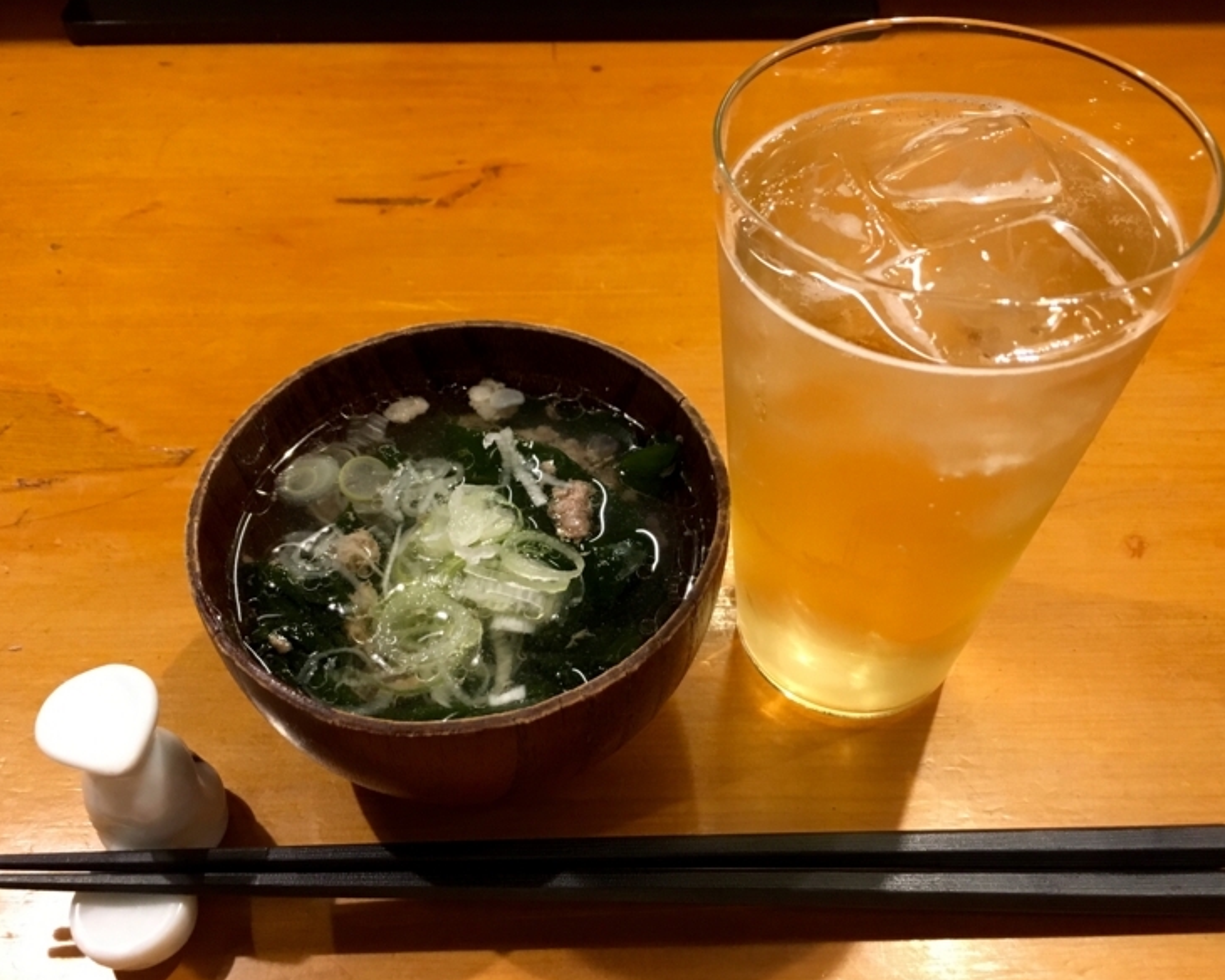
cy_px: 502
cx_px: 634
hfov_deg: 57.2
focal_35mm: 31
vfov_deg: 47.1
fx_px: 1124
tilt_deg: -48.9
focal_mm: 4.15
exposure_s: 1/30
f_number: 2.2
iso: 160
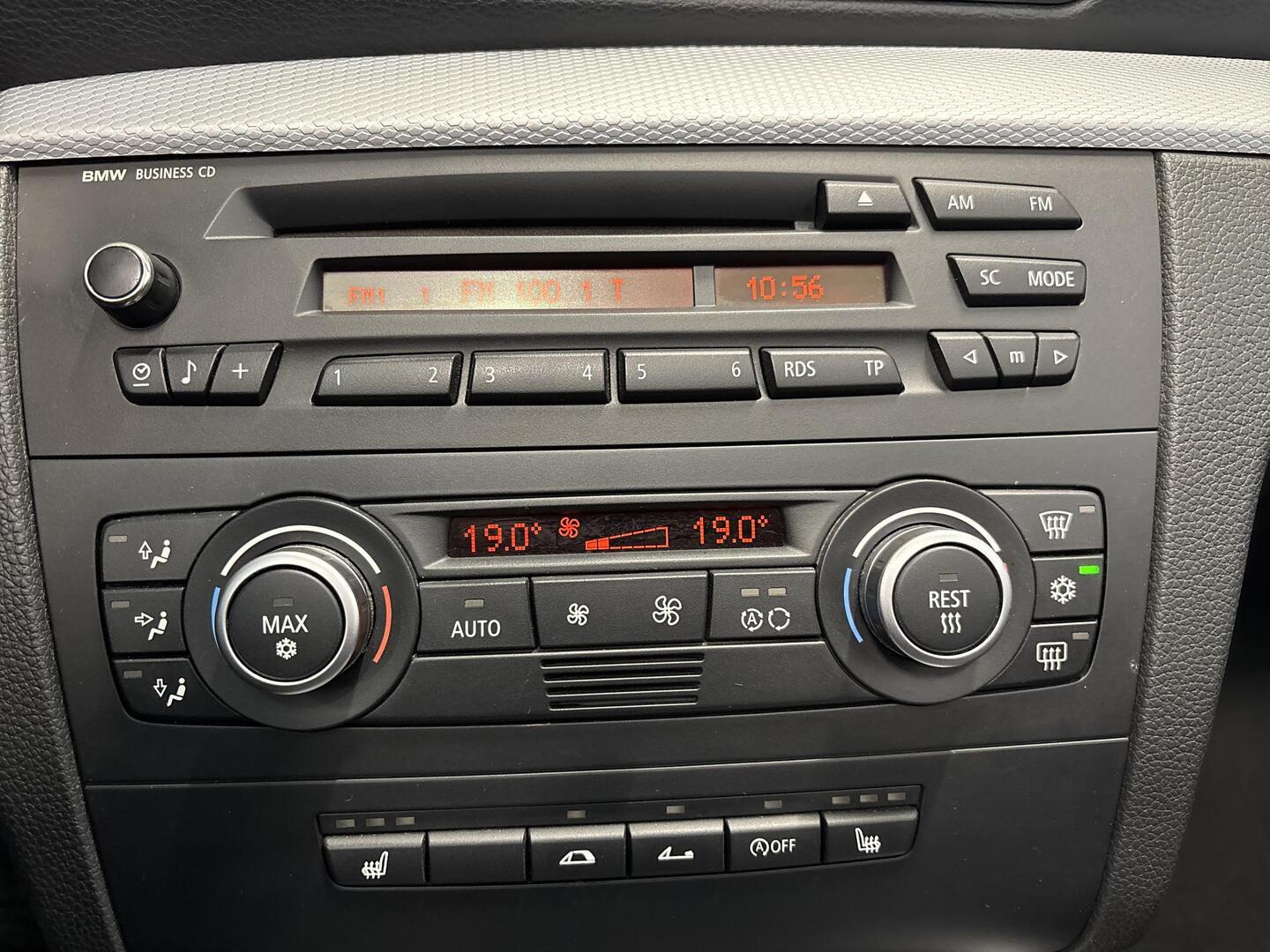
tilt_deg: -15.9
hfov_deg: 67.3
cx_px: 635
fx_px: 954
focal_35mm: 26
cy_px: 476
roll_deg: +0.0
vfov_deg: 53.1
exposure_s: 1/45
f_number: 1.6
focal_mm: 5.96
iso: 500
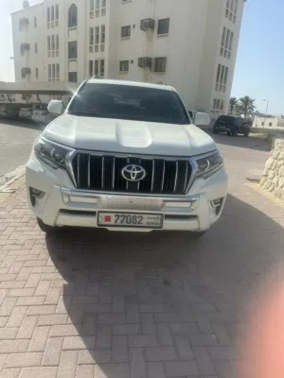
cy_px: 189
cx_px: 142
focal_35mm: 24
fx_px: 263
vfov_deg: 71.6
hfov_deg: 56.8
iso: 80
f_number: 1.78
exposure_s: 1/4348
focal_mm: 6.86
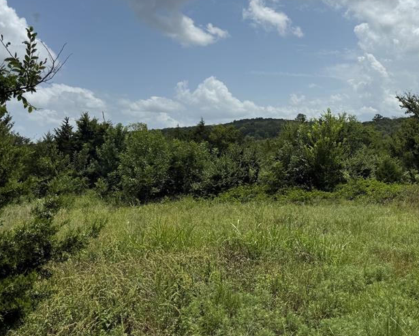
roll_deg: +1.9
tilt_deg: +6.0
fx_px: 484
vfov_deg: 37.4
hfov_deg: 44.3
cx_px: 341
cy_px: 88
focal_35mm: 39
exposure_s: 1/10309
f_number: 1.78
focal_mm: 6.76
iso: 80
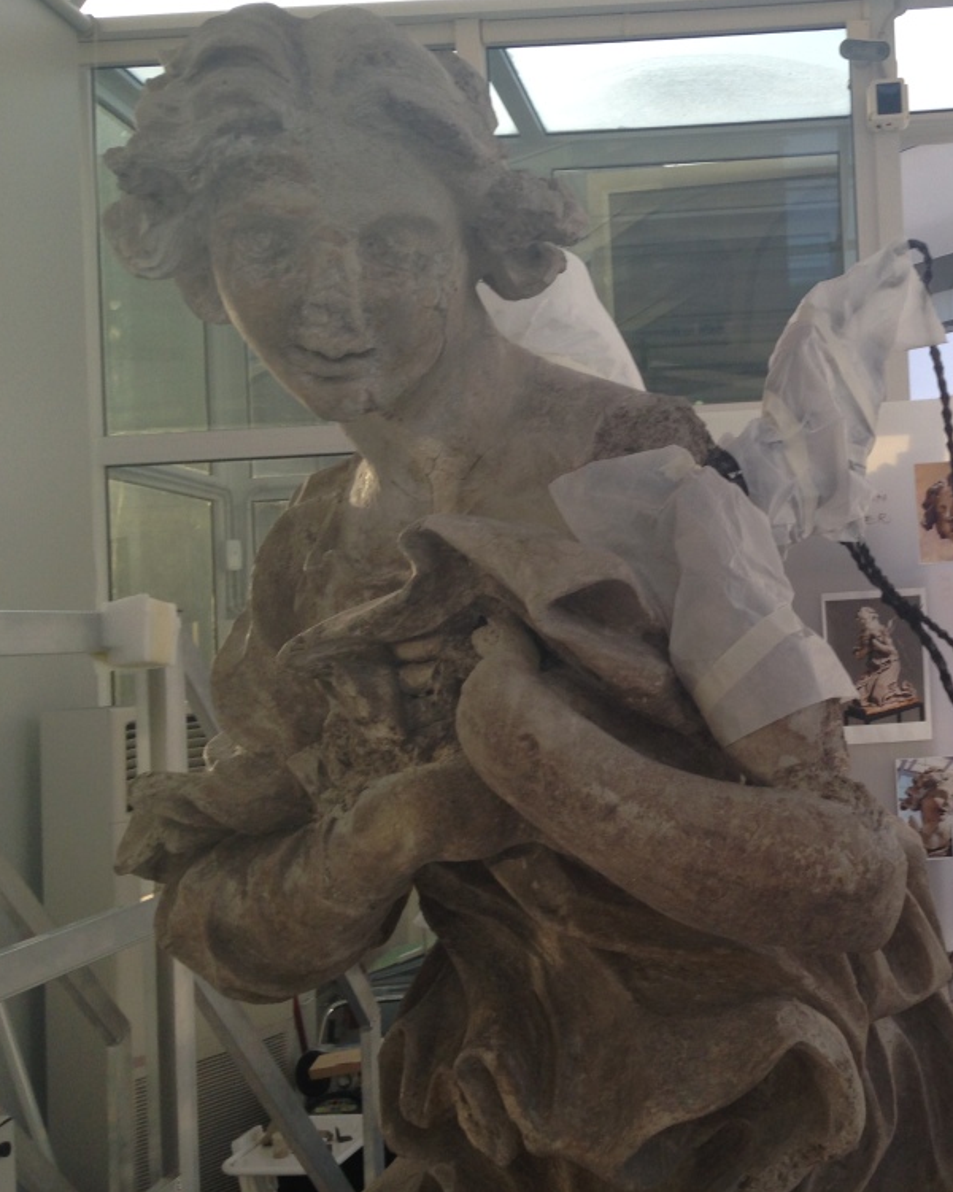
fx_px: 1551
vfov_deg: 42.0
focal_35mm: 44
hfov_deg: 32.9
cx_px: 802
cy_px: 585
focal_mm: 4.12
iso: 50
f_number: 2.4
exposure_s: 1/120
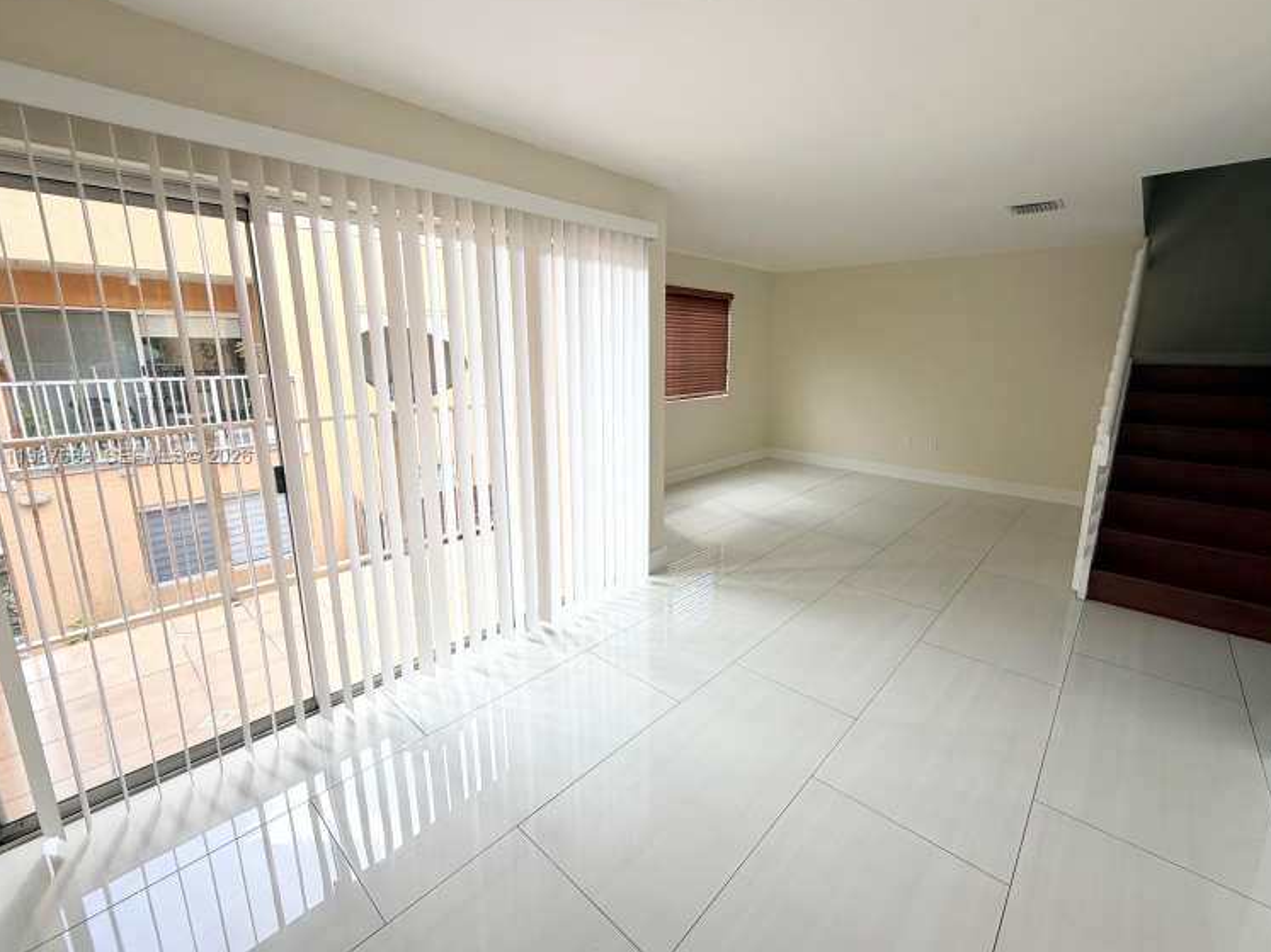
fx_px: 551
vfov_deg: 81.7
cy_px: 457
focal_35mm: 15
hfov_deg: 98.1
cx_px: 667
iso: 40
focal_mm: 2.22
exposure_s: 1/155
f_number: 2.2
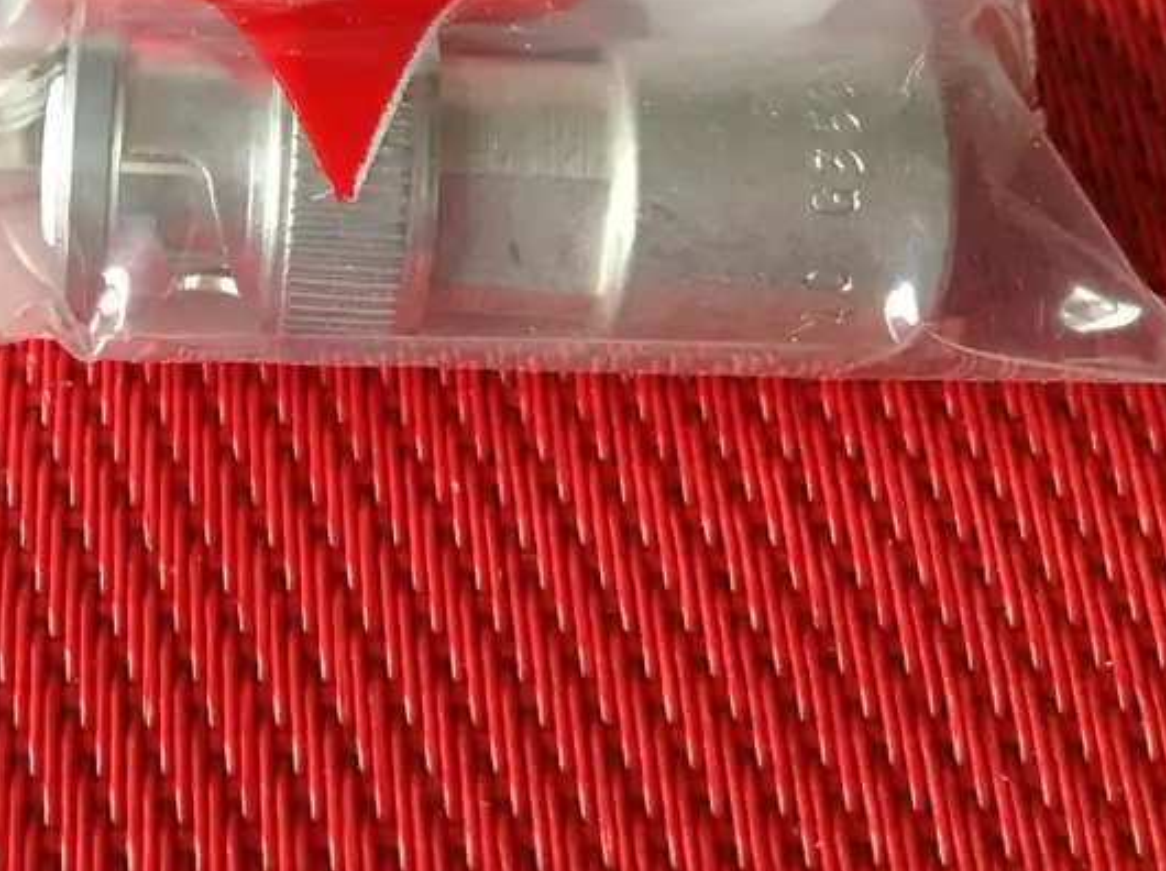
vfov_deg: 21.8
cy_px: 108
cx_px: 176
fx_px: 2220
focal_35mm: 66
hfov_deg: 28.6
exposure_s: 1/120
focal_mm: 4.28
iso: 64
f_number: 2.4
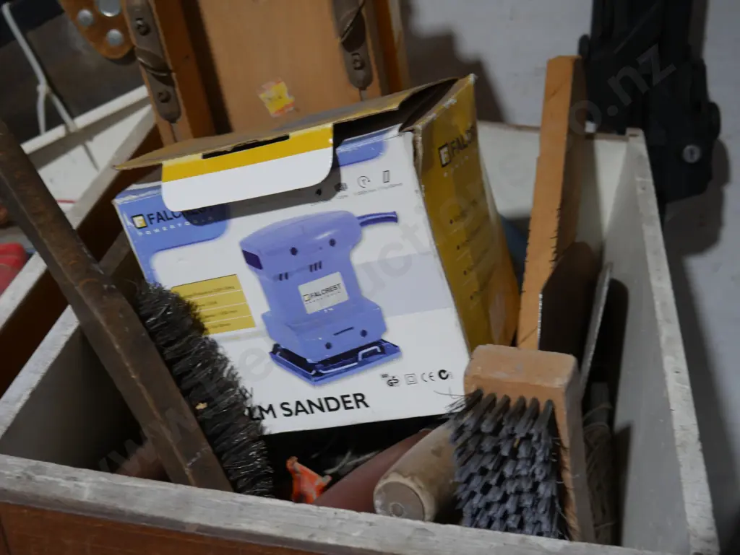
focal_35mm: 44
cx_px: 370
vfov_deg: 32.9
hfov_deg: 42.9
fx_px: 941
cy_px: 278
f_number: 4.7
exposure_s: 1/60
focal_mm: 22
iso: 640
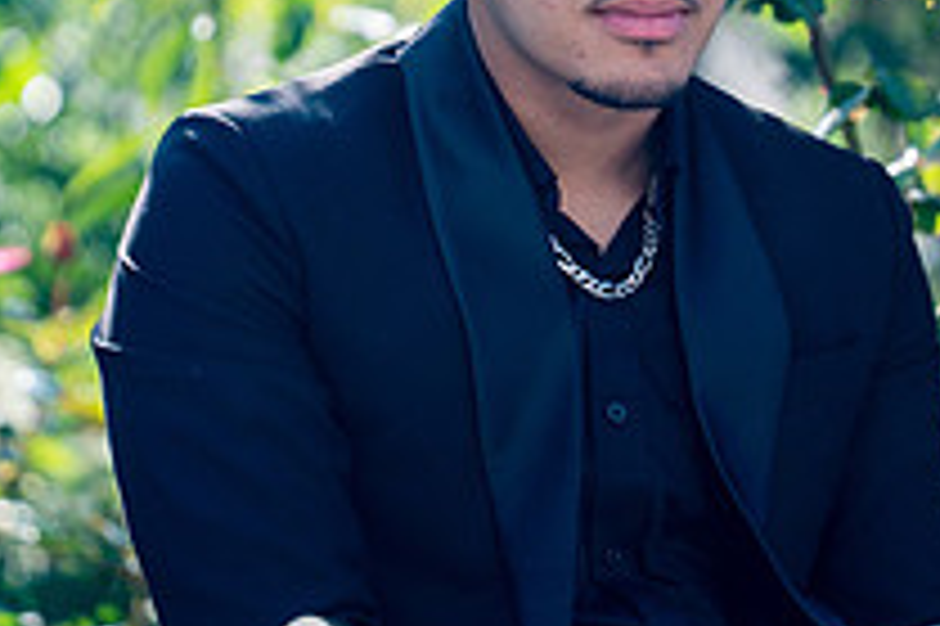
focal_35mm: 417
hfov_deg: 4.9
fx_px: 10879
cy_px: 47
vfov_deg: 3.3
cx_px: 504
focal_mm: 150
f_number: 2
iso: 200
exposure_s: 1/3200
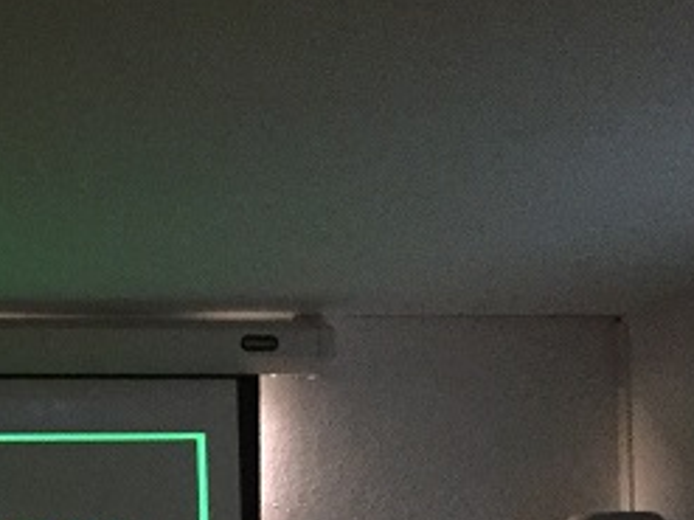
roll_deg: -0.4
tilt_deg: +3.0
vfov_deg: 15.0
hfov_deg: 18.1
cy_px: 680
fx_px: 1884
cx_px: -416
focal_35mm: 94
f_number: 2.2
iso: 800
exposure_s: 1/17
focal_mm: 4.15
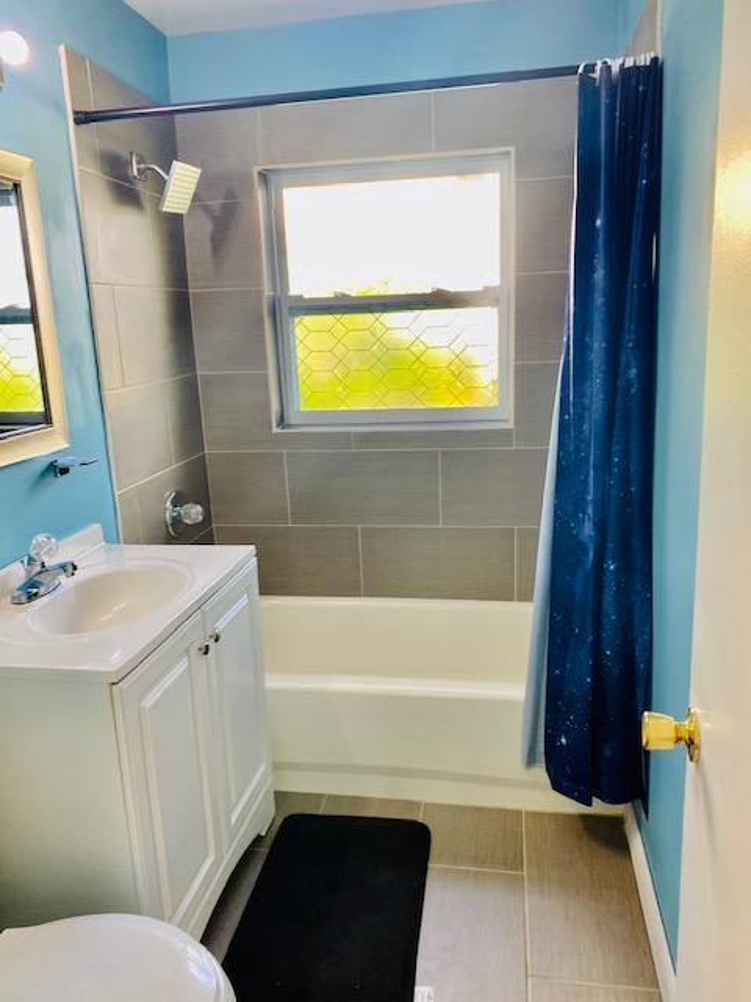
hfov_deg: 53.1
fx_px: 752
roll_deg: +2.7
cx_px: 376
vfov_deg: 67.3
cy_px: 501
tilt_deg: -13.8
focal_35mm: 26
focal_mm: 4.25
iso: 100
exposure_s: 1/120
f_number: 1.8
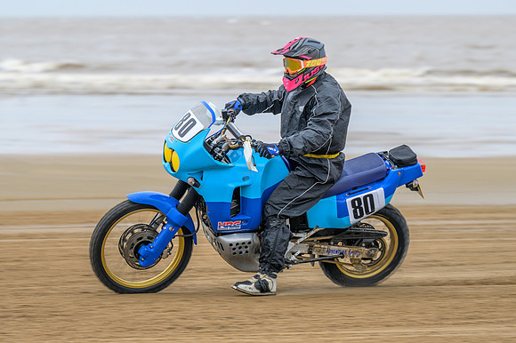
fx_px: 2831
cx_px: 248
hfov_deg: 10.4
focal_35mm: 198
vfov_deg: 6.9
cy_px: 181
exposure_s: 1/250
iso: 180
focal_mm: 120
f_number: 4
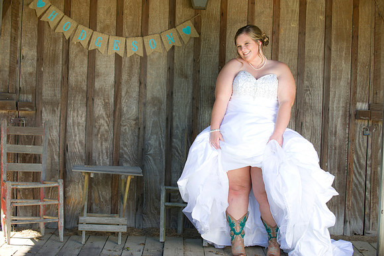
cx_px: 192
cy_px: 128
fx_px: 853
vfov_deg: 17.0
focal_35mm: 80
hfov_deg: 25.4
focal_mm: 80
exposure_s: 1/125
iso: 200
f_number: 4
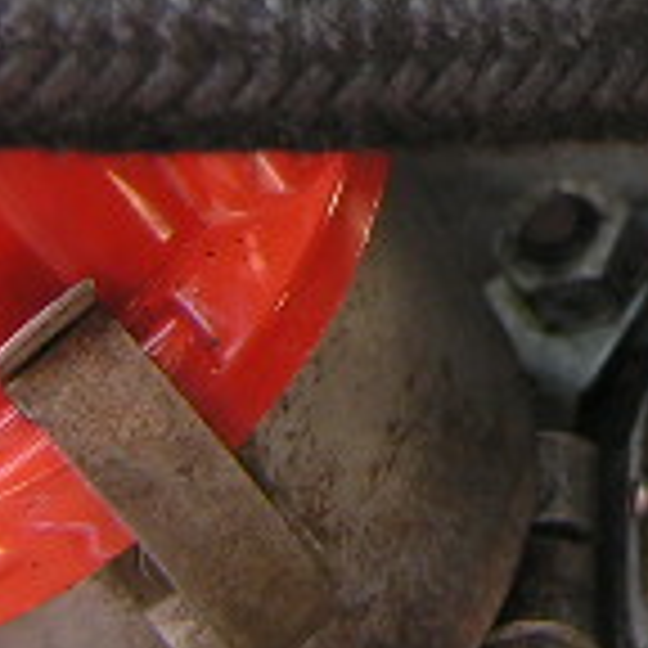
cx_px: 1076
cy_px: -382
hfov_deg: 11.1
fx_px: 3156
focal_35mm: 149
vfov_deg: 11.2
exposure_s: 1/40
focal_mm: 6.3
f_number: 2.8
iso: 50
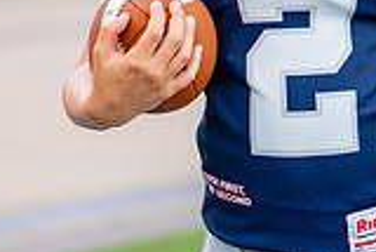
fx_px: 2310
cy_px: -84
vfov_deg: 6.2
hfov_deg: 9.3
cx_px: 300
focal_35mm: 221
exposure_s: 1/400
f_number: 1.2
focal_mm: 50
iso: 160
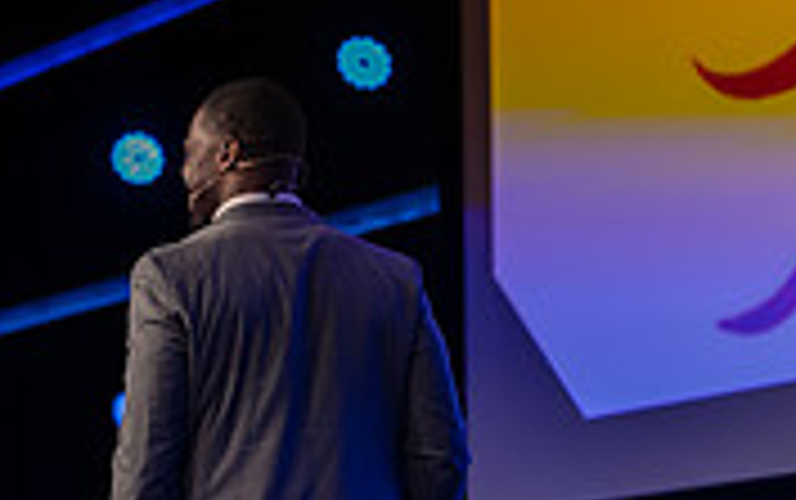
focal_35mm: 180
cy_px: 423
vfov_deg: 7.3
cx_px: 238
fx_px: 3909
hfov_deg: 11.6
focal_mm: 50
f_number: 1.2
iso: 1000
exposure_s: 1/500
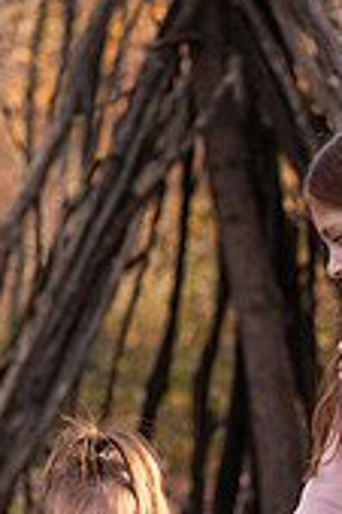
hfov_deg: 6.1
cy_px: 638
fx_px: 3213
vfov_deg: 9.0
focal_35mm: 225
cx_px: 245
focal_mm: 85
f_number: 4
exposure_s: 1/400
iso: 320
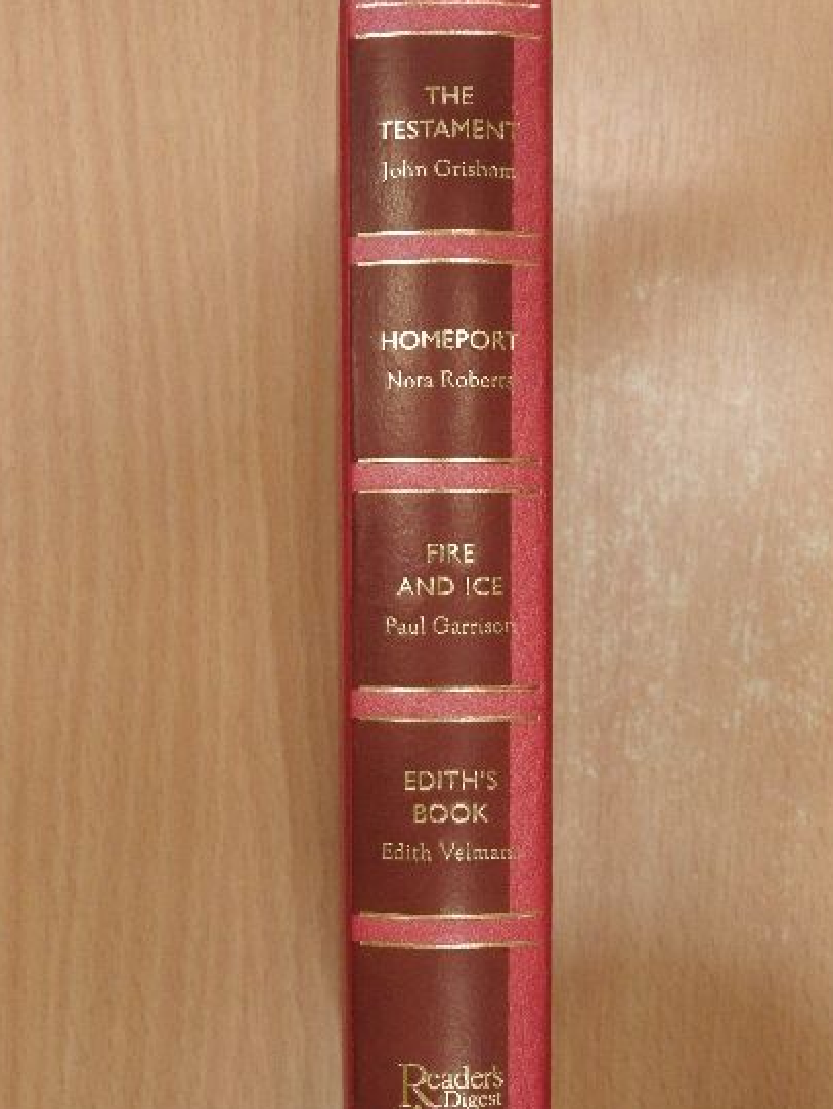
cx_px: 469
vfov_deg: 32.7
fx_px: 1892
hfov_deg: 24.8
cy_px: 614
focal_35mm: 59
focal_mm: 9
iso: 450
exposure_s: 1/60
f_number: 4
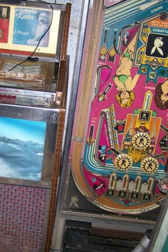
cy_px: 129
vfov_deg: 34.5
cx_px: 59
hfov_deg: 23.3
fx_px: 406
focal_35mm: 58
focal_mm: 6.3
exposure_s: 1/60
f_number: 2.8
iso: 80
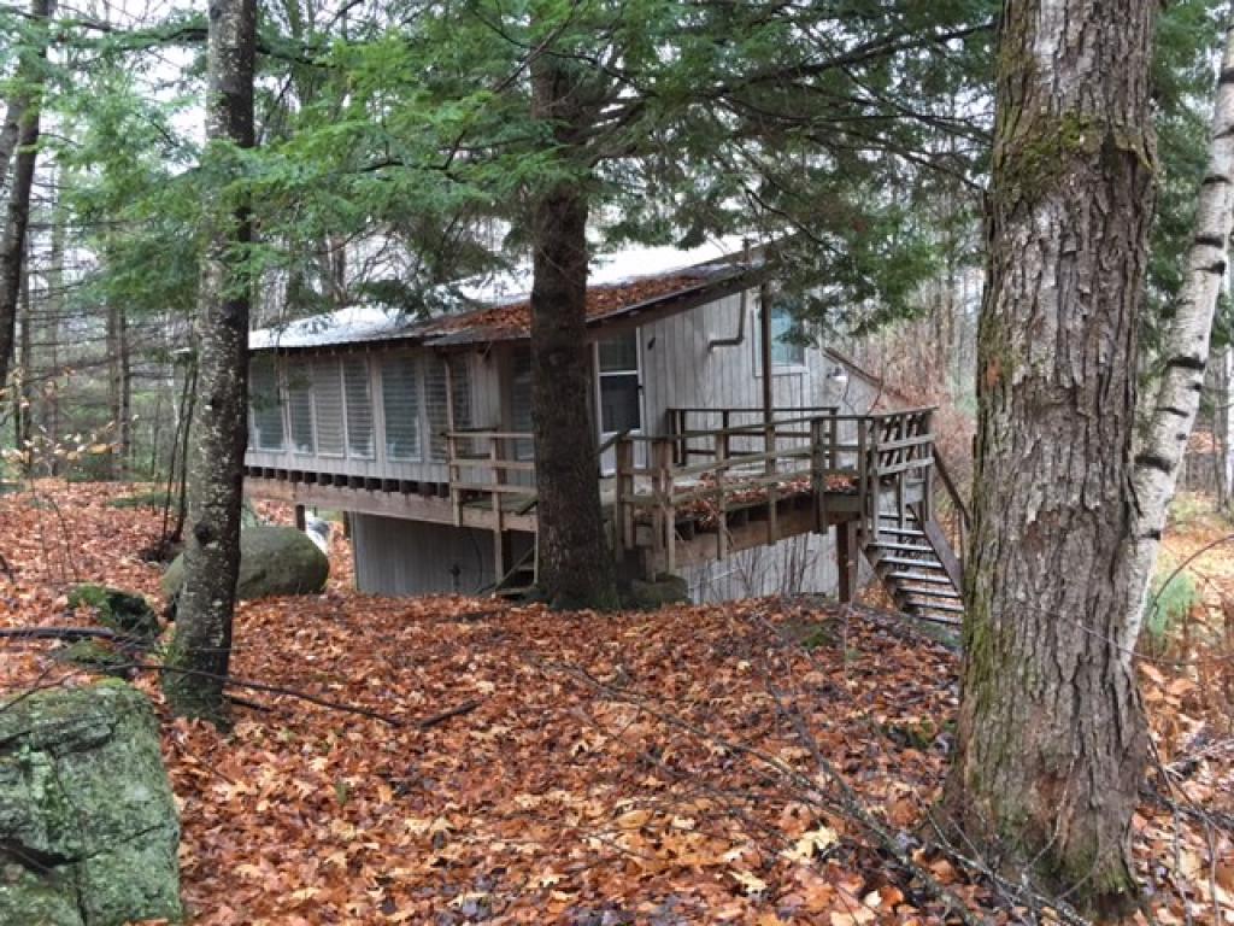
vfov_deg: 48.2
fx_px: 1034
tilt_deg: -6.1
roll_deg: +1.6
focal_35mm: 29
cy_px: 463
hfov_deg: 61.7
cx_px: 617
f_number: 2.2
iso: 50
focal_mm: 4.15
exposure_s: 1/15
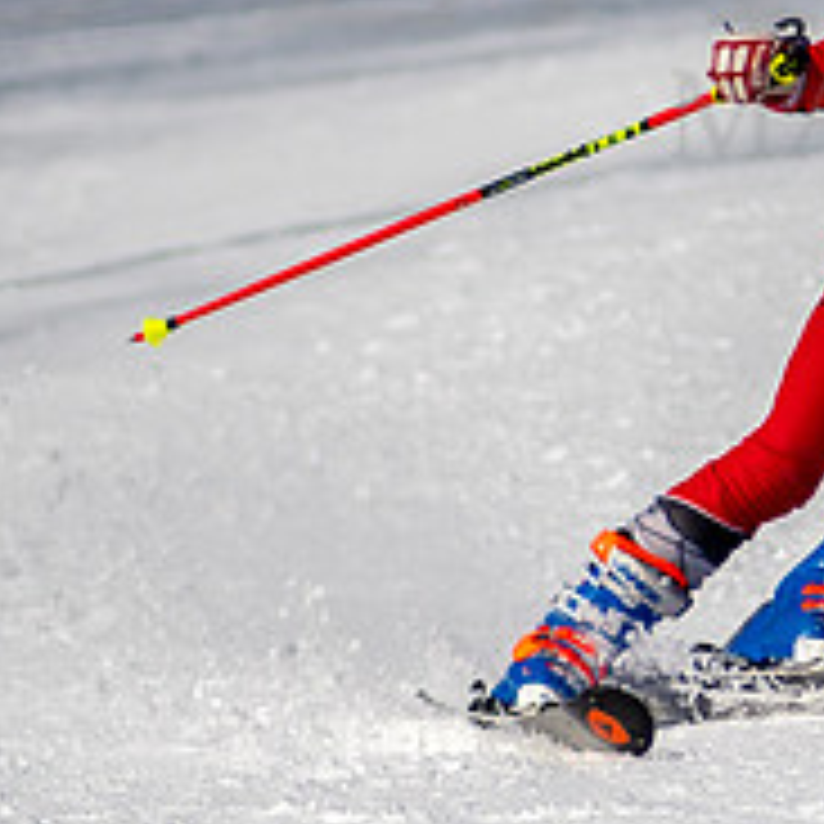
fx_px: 50092
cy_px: 566
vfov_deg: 0.9
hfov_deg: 0.9
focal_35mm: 1860
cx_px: 850
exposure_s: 1/8000
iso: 100
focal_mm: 300
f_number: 2.8
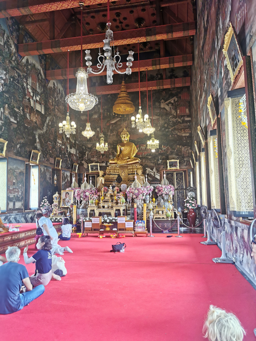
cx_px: 128
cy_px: 170
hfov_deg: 51.4
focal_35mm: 27
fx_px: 266
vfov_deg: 65.3
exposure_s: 1/120
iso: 80
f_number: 1.6
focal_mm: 5.56
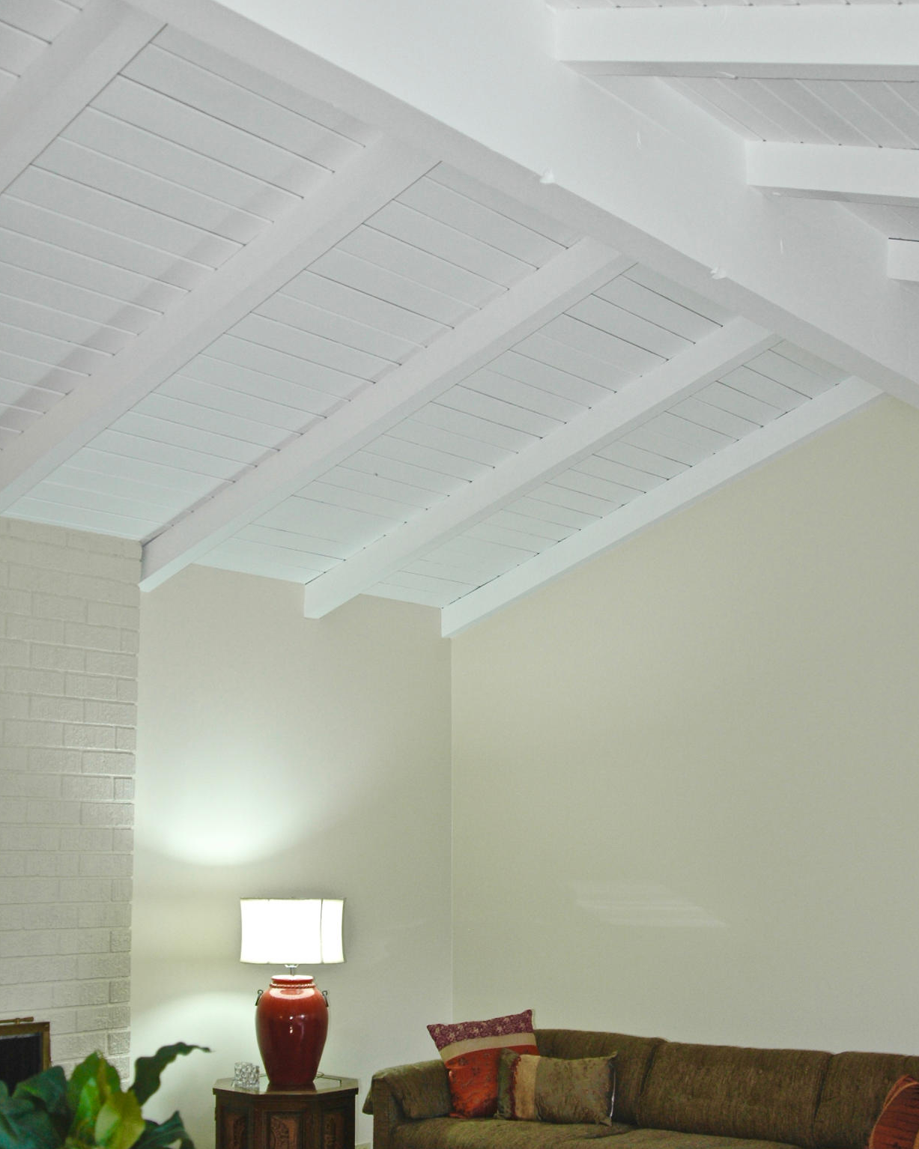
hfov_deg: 34.1
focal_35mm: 44
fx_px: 1496
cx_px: 480
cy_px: 664
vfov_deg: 41.9
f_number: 3.5
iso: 400
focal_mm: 24
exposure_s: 1/60
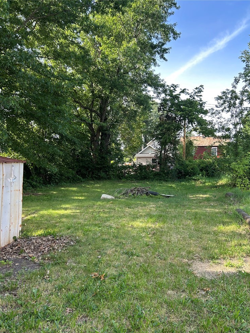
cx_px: 128
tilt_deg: -1.4
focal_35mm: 27
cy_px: 173
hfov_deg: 51.4
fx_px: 260
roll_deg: -1.4
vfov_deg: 65.3
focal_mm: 5.7
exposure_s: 1/381
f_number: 1.5
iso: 50
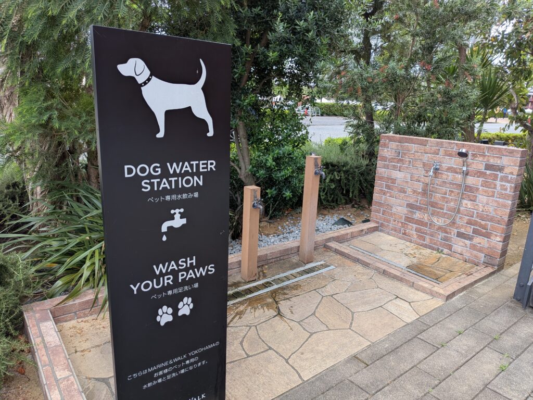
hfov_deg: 71.6
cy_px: 200
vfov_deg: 56.8
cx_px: 266
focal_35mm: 24
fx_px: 370
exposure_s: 1/432
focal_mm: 4.53
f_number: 1.7
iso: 26
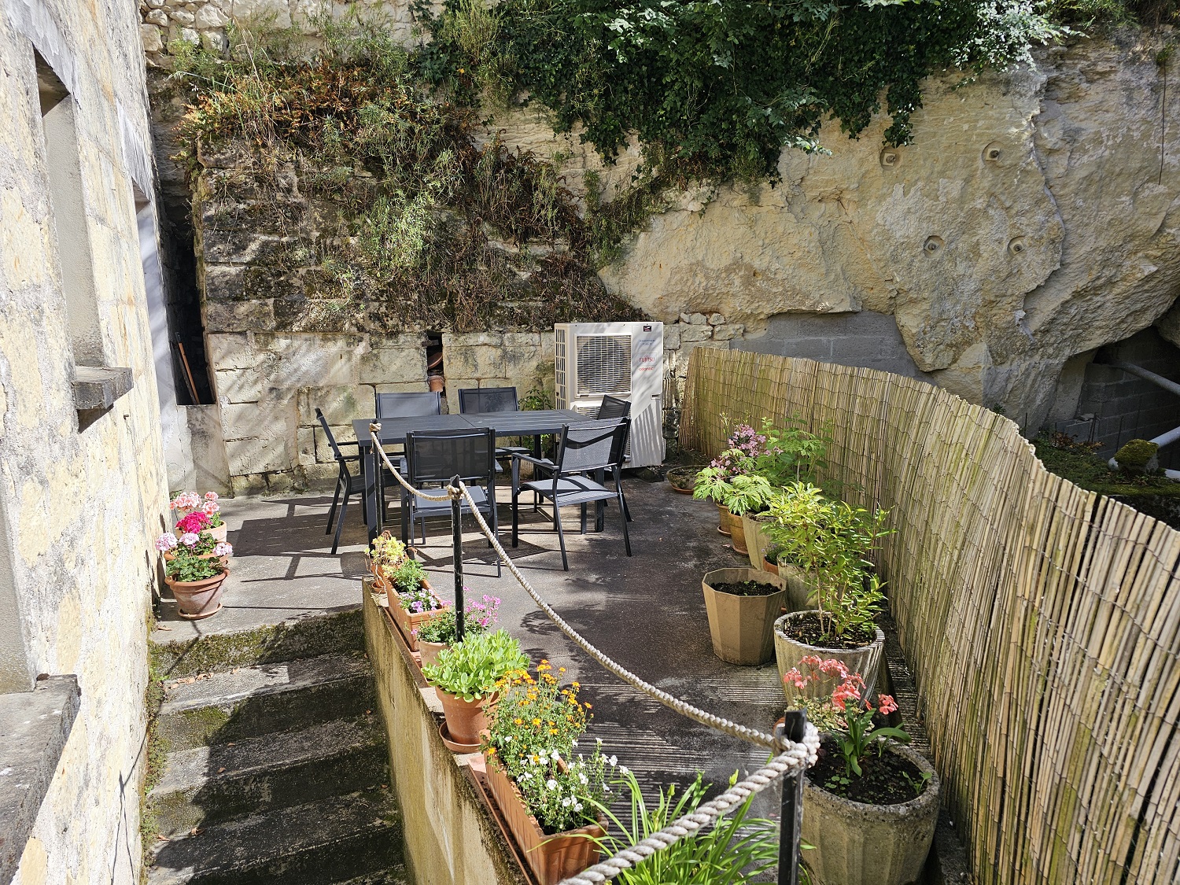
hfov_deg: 73.9
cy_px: 442
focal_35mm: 23
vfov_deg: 58.9
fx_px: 784
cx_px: 590
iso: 10
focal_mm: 6.3
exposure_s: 1/410
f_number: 1.7
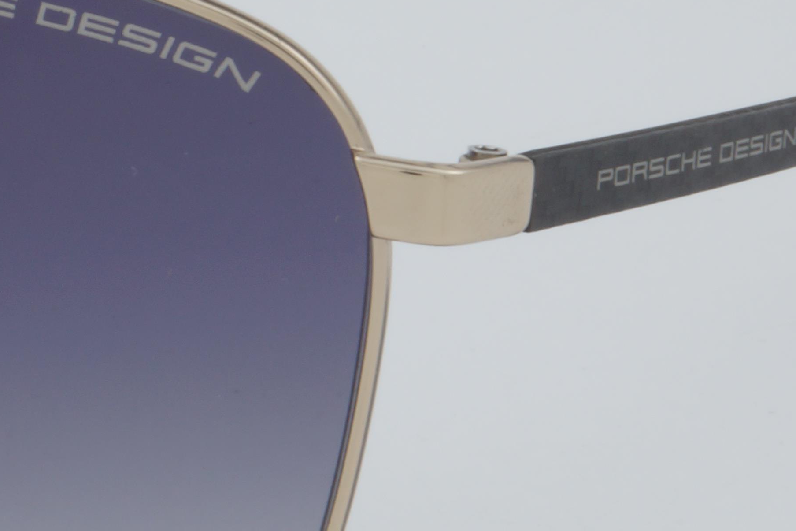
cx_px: -149
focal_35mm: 249
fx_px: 5506
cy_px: 122
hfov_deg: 8.2
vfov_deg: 5.5
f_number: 32
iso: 100
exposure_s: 1/3
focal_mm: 50
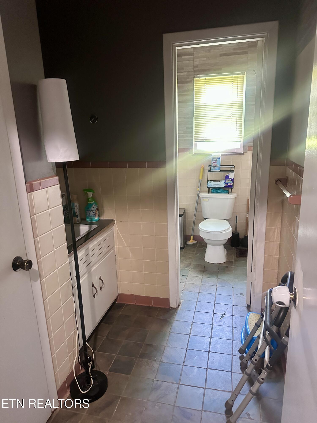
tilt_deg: -14.2
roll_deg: +1.2
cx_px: 158
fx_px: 293
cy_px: 212
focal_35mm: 24
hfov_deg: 56.8
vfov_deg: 71.6
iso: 640
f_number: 1.78
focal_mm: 6.86
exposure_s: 1/40
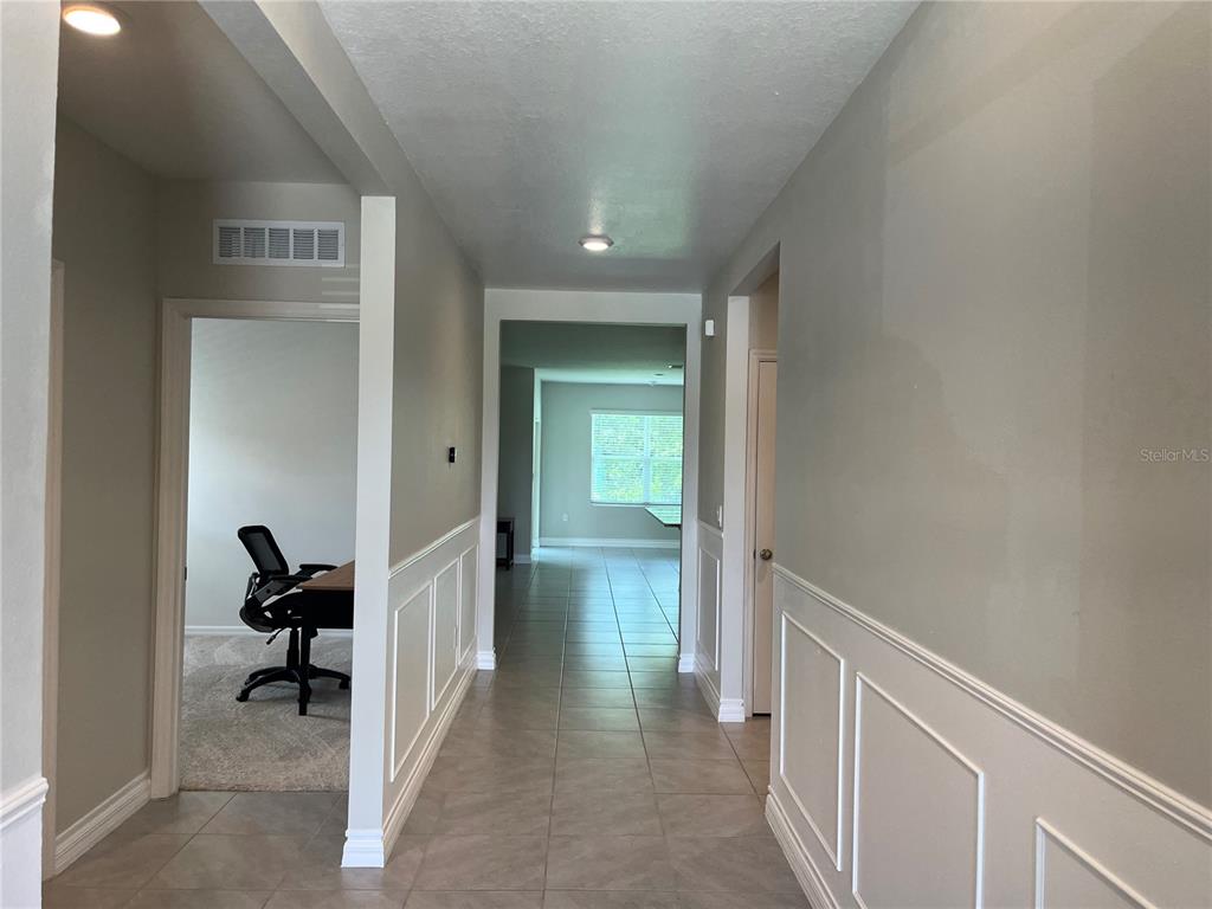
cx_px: 606
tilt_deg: -0.1
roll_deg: -0.6
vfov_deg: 53.1
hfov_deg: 67.3
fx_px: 910
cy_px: 454
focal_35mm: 26
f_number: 1.6
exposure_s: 1/120
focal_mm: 5.1
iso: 80
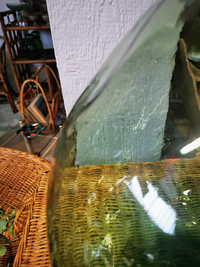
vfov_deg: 65.3
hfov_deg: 51.4
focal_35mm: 27
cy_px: 134
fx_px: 208
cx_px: 100
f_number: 1.6
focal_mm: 5.56
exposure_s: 1/33.3
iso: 250
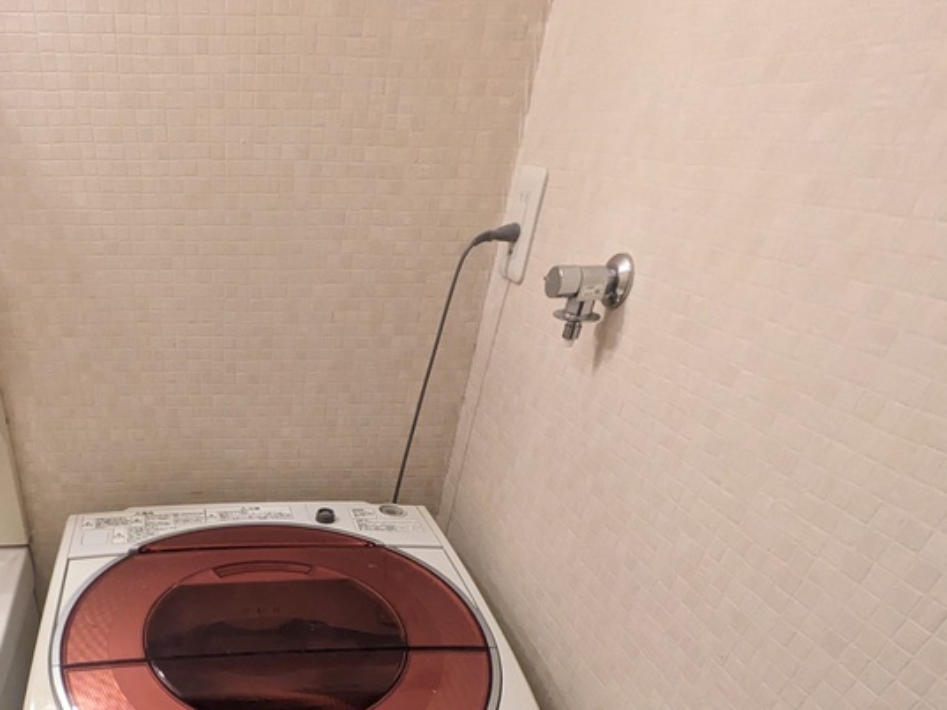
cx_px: 228
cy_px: 624
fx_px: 684
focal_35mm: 25
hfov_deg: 64.9
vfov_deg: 49.6
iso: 679
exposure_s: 1/120
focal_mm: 1.83
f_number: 2.2
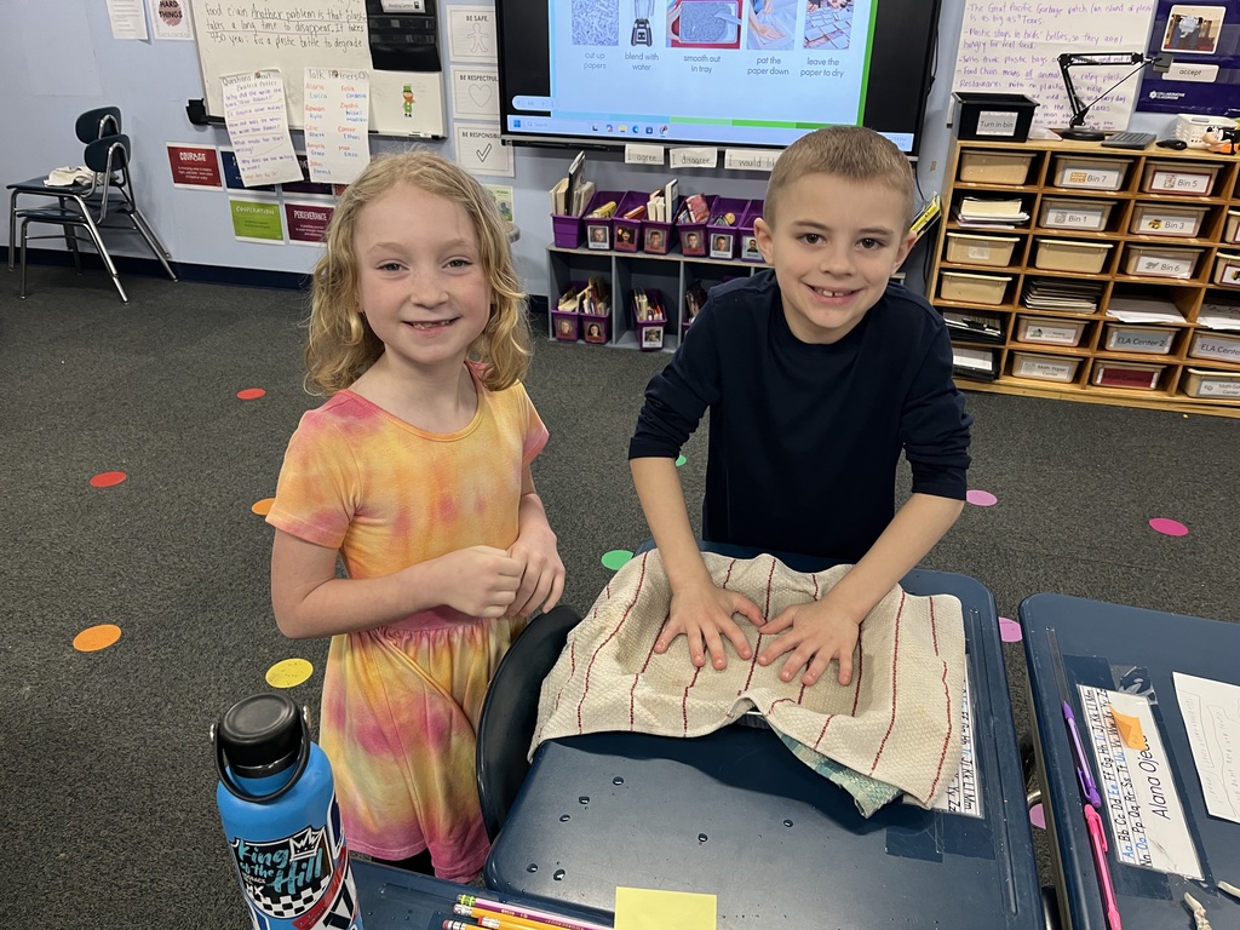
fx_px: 931
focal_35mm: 26
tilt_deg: -27.5
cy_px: 465
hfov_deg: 67.3
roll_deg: -0.6
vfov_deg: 53.1
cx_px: 620
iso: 200
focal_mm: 5.1
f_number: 1.6
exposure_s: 1/60
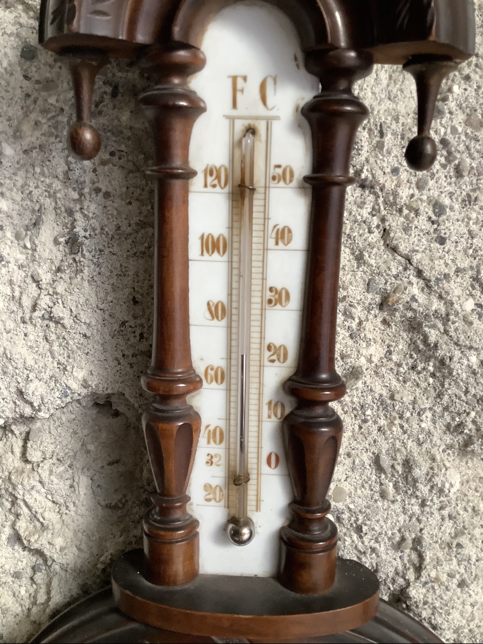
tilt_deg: -8.3
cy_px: 322
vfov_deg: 58.4
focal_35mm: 31
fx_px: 577
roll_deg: -0.9
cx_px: 242
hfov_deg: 45.4
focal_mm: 3.3
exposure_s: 1/50
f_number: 2.4
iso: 200
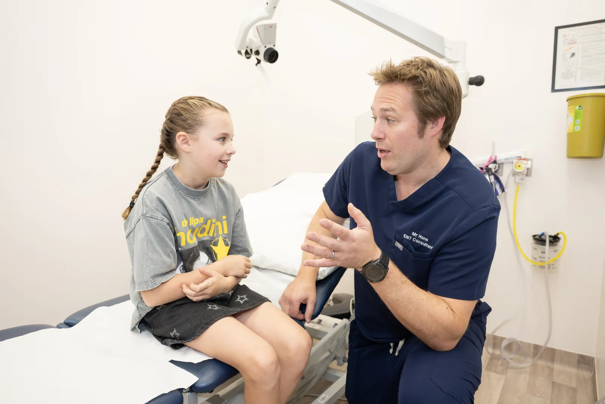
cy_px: 202
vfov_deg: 51.3
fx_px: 420
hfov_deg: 71.5
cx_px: 302
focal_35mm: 25
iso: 500
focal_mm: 25
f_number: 4
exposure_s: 1/125
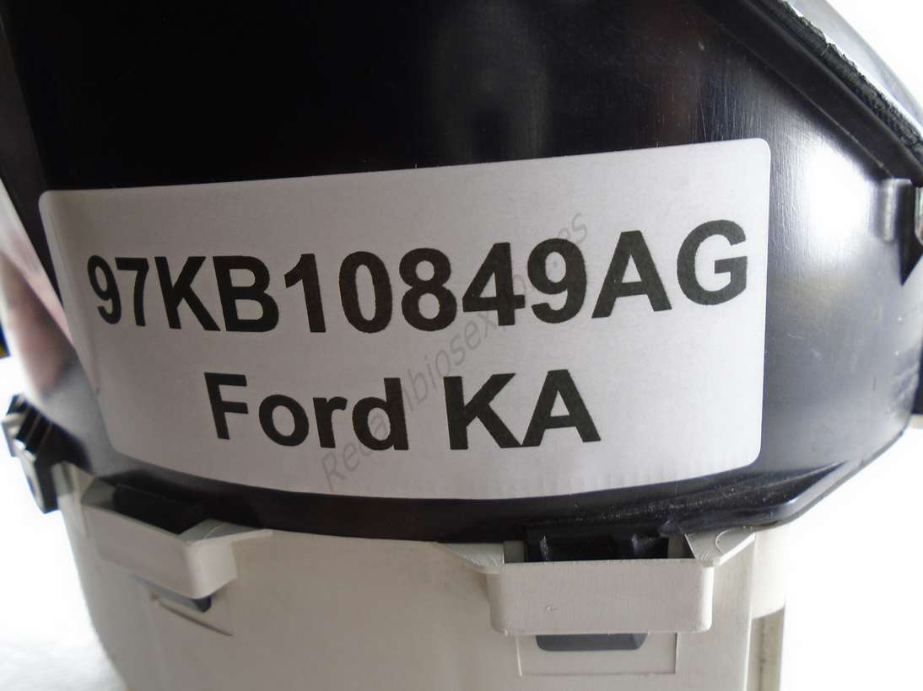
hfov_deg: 67.3
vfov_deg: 53.0
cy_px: 346
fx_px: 693
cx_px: 462
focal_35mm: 26
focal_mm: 4.6
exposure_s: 1/30
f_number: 3.2
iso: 100
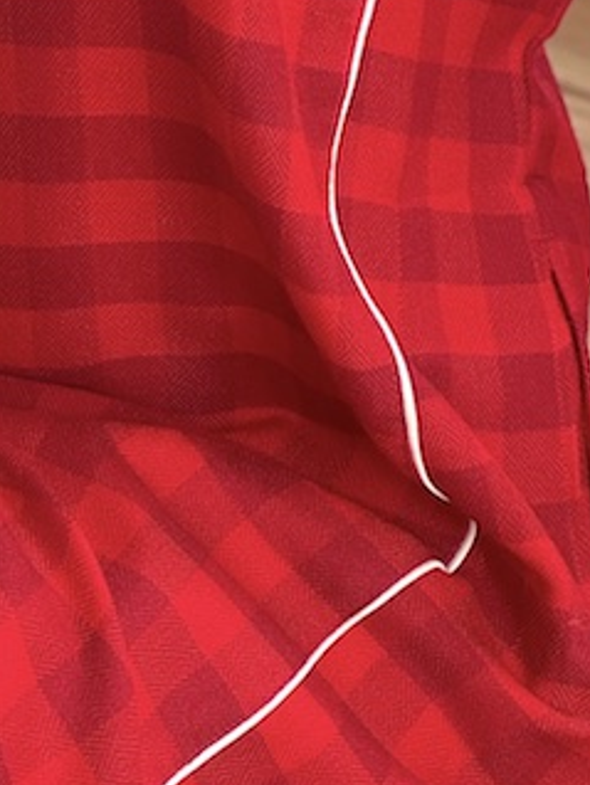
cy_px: -422
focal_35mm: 241
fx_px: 5470
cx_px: -68
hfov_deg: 6.1
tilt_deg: -13.5
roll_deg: +0.1
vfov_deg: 8.0
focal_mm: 9
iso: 40
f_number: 2.8
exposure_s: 1/99
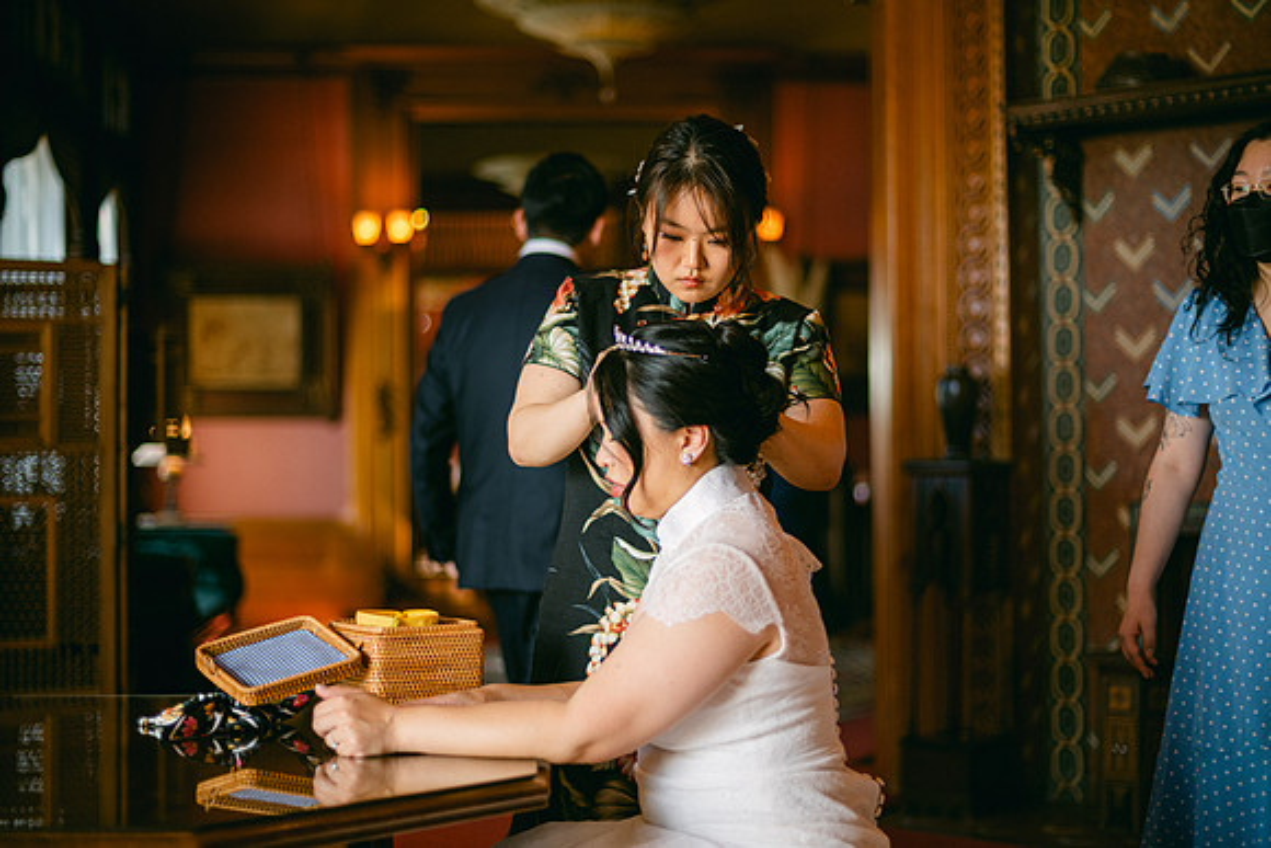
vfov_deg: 23.4
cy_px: 424
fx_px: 2048
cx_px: 636
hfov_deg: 34.5
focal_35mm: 58
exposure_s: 1/125
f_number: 1.8
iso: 250
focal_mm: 58
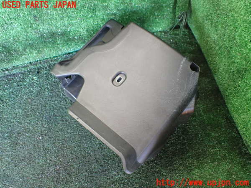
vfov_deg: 46.8
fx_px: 218
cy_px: 94
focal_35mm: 30
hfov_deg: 60.0
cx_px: 126
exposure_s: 1/125
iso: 640
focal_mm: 5.4
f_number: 2.3
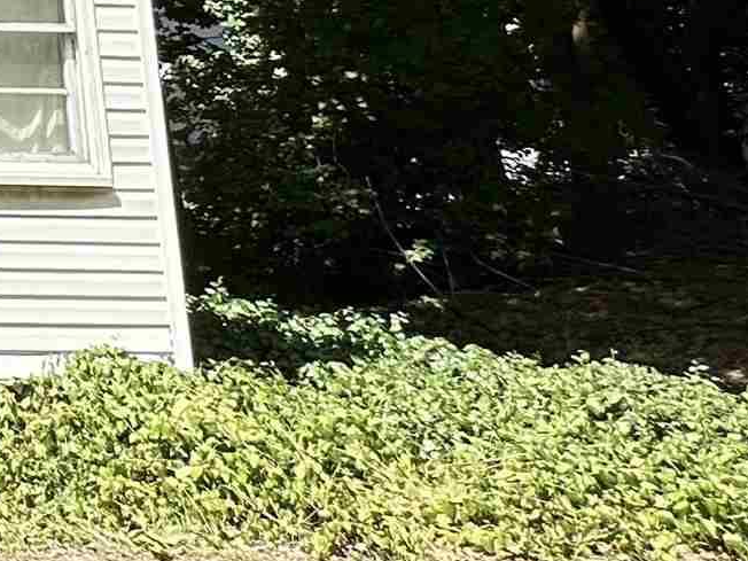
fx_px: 1426
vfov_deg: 20.7
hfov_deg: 17.3
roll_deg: -1.0
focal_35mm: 66
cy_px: -128
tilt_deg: +11.0
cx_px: -860
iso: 40
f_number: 2.2
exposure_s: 1/362
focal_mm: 2.22
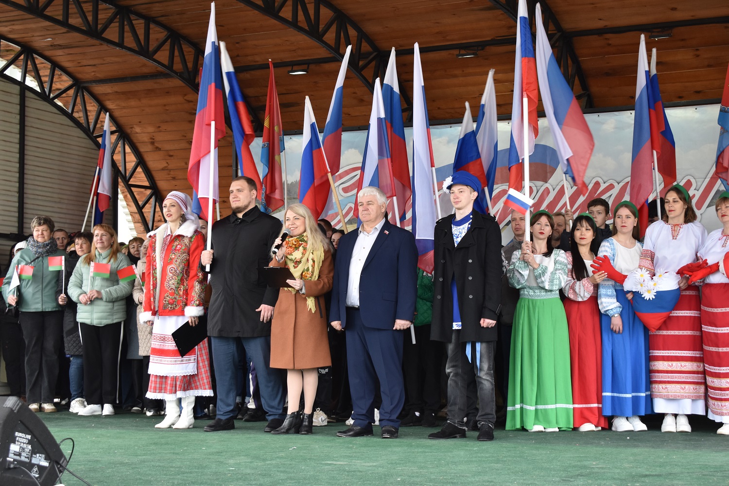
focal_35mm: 63
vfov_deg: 21.6
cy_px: 243
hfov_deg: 31.9
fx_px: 1276
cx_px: 364
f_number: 6.3
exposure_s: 1/80
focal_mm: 42
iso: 400
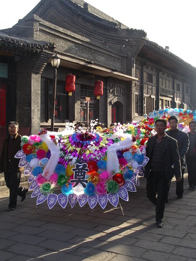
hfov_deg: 29.6
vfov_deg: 38.9
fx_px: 370
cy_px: 131
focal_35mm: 49
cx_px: 100
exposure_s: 1/275
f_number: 3.5
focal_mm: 9.3
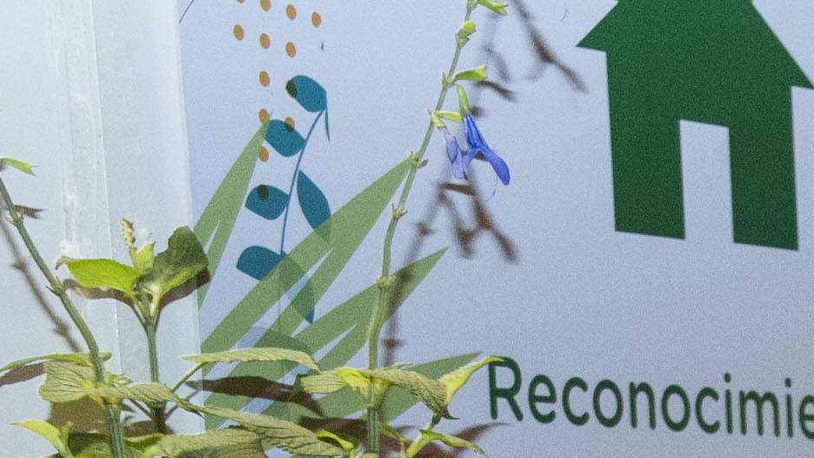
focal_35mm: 219
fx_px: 4726
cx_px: 1467
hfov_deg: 9.4
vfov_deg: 5.4
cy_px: 1030
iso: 3200
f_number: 5
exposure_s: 1/80
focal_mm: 46
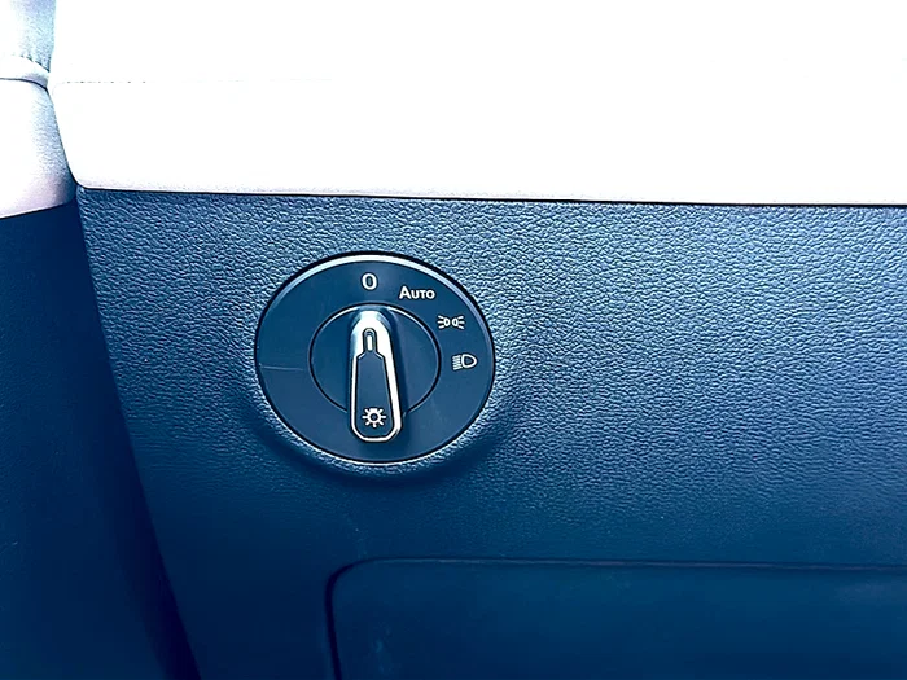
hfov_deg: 44.8
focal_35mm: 42
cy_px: 340
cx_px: 454
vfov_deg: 34.3
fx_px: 1100
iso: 100
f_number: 1.78
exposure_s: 1/40
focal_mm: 6.86
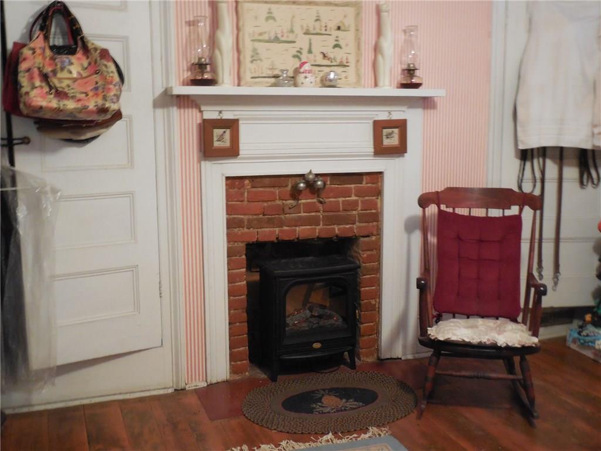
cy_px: 226
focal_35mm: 39
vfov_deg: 36.8
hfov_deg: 47.9
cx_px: 300
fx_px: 677
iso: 800
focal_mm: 7
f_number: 3.8
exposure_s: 1/4
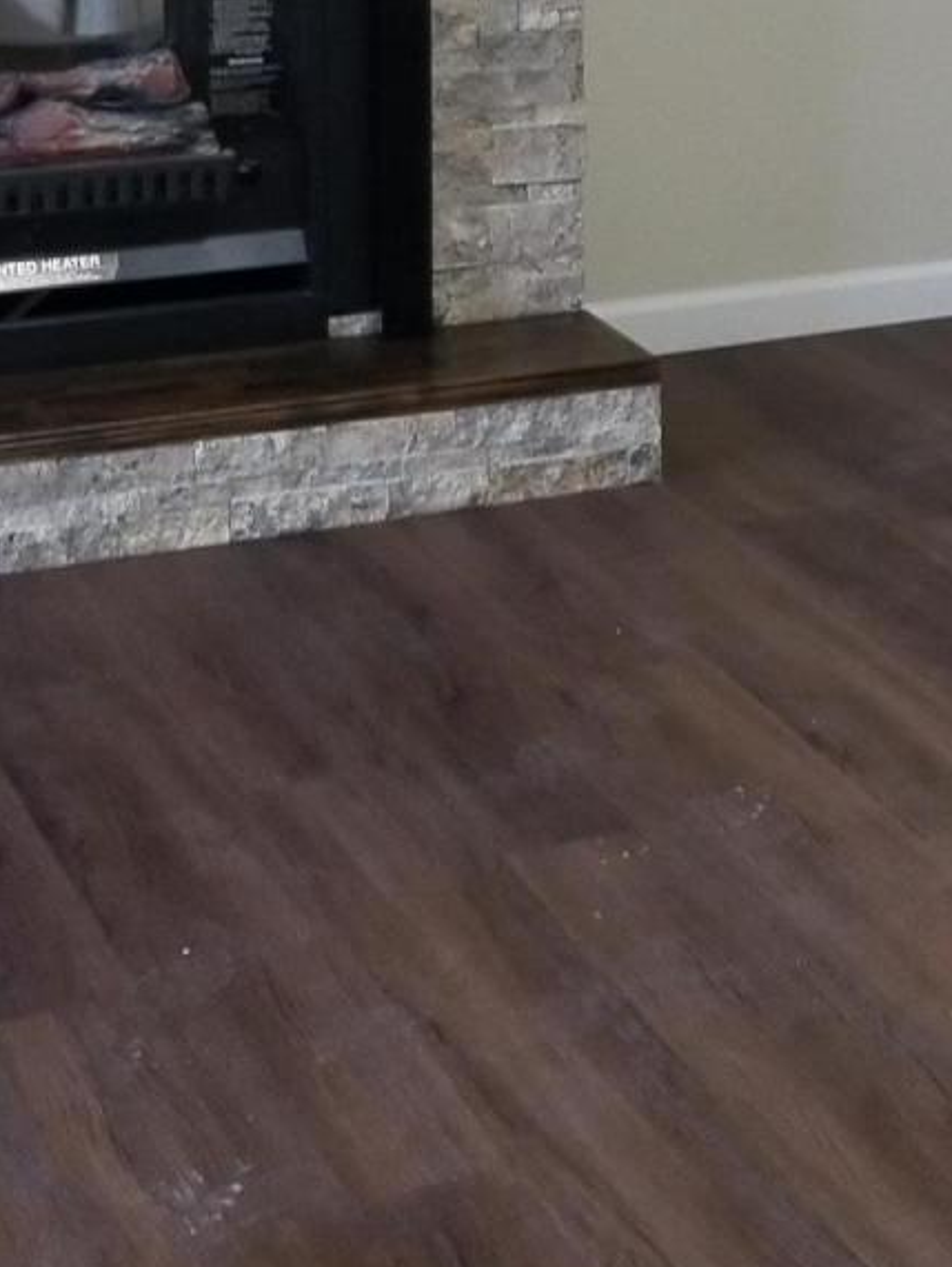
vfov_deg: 20.8
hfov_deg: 15.2
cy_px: -4
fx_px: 3333
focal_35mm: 91
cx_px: 1376
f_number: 1.7
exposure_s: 1/24
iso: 125
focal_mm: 4.25
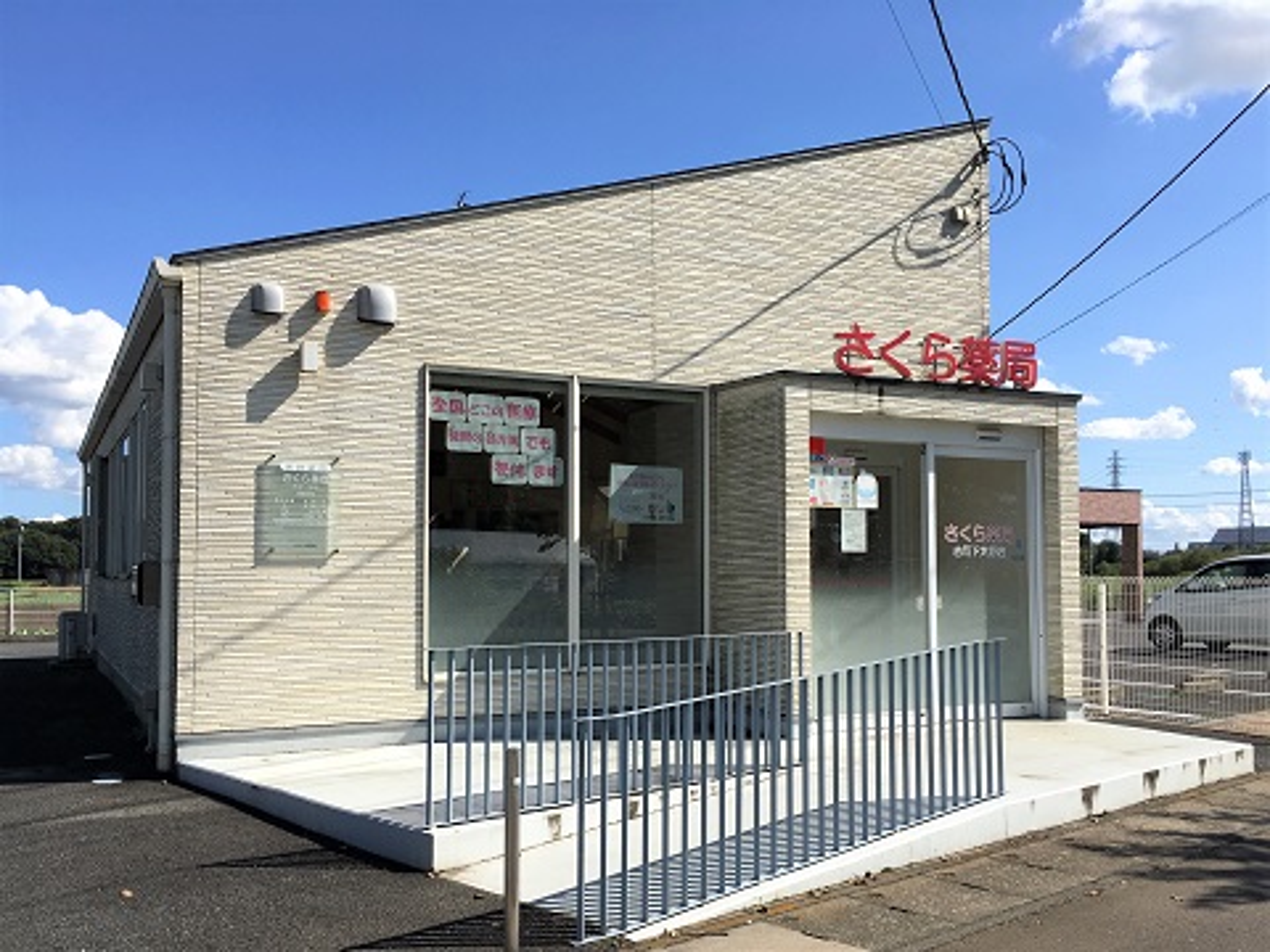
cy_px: 476
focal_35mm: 29
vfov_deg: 48.2
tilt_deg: +2.9
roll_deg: +0.2
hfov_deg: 61.7
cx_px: 635
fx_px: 1064
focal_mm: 4.15
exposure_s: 1/2024
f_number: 2.2
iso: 25
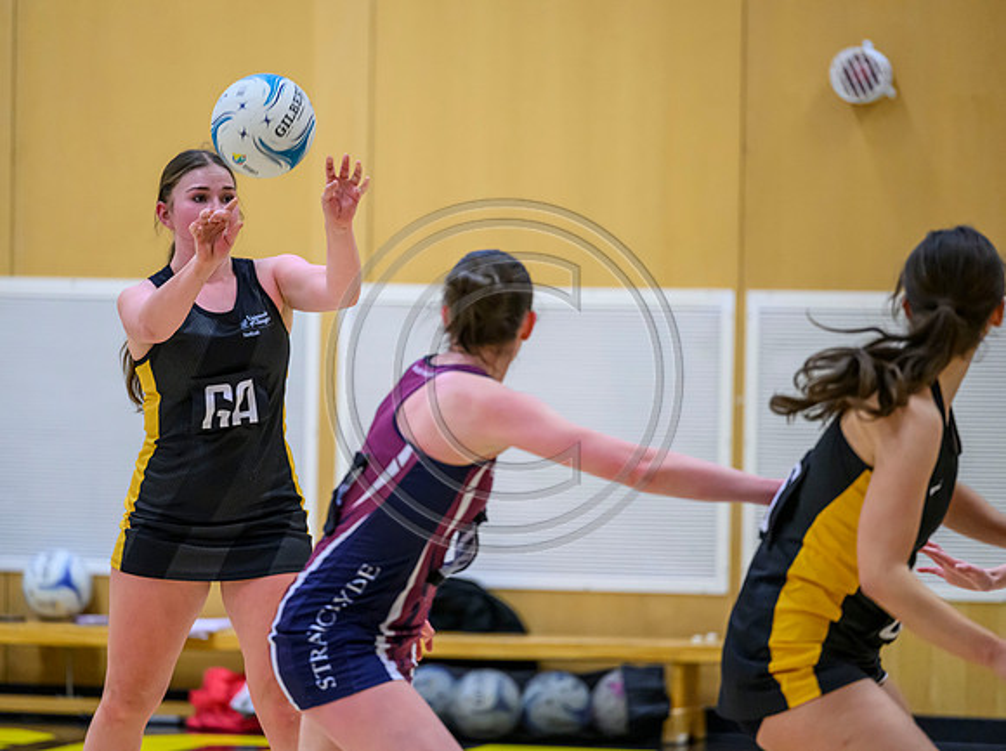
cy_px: 375
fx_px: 6330
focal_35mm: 218
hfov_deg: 9.1
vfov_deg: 6.8
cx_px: 441
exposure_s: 1/1000
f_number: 2.8
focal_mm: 200
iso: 4000
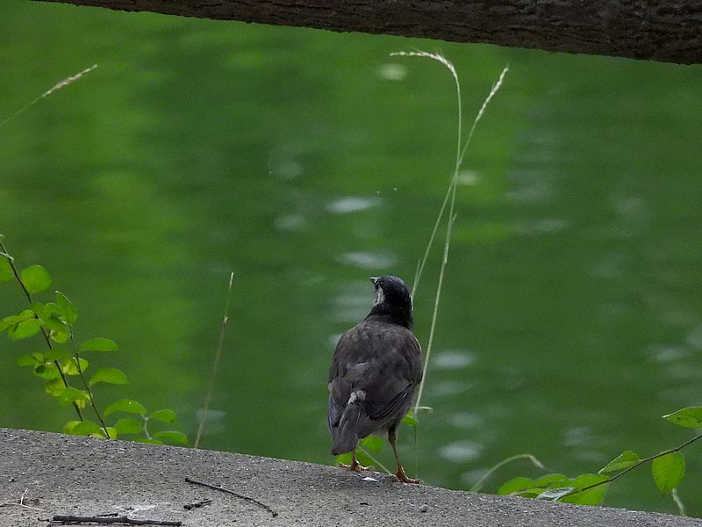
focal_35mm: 800
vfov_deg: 1.9
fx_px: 16224
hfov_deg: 2.5
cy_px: 264
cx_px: 351
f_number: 5.6
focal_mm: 143
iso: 1600
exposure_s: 1/1250
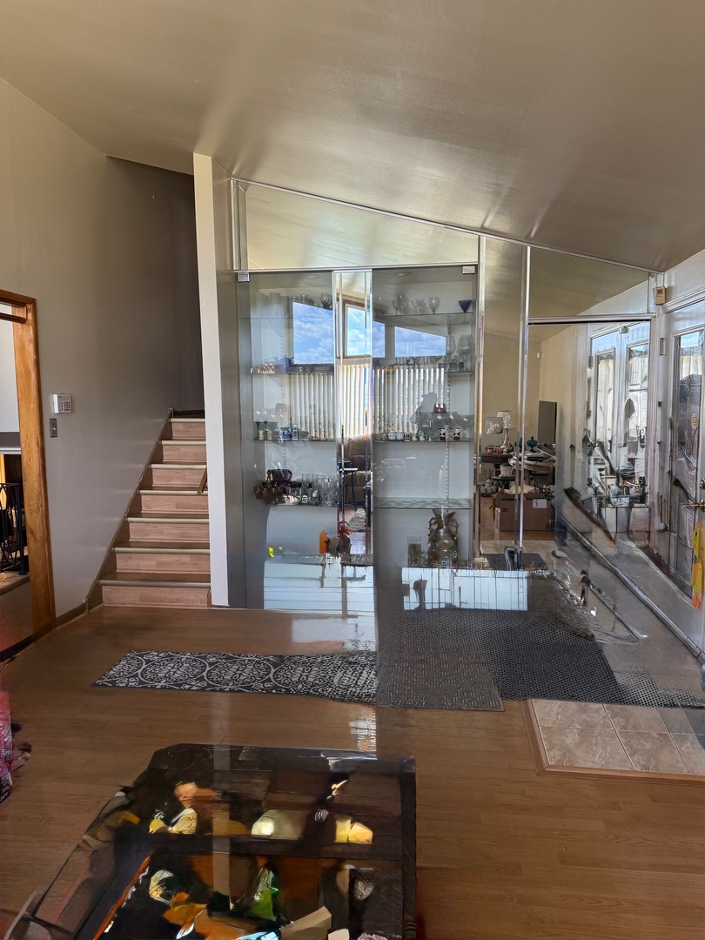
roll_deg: -0.1
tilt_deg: -5.4
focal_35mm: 24
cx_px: 352
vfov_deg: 71.6
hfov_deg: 56.8
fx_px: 652
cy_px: 470
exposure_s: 1/101
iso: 200
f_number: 1.78
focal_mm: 6.76
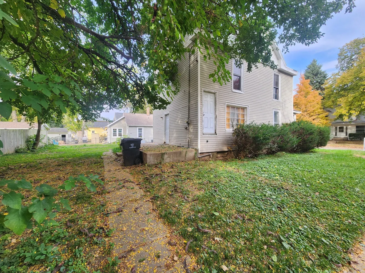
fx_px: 137
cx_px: 182
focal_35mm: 13
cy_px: 136
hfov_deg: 106.2
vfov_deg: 89.9
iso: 50
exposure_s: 1/166
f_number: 2.2
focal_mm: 2.2
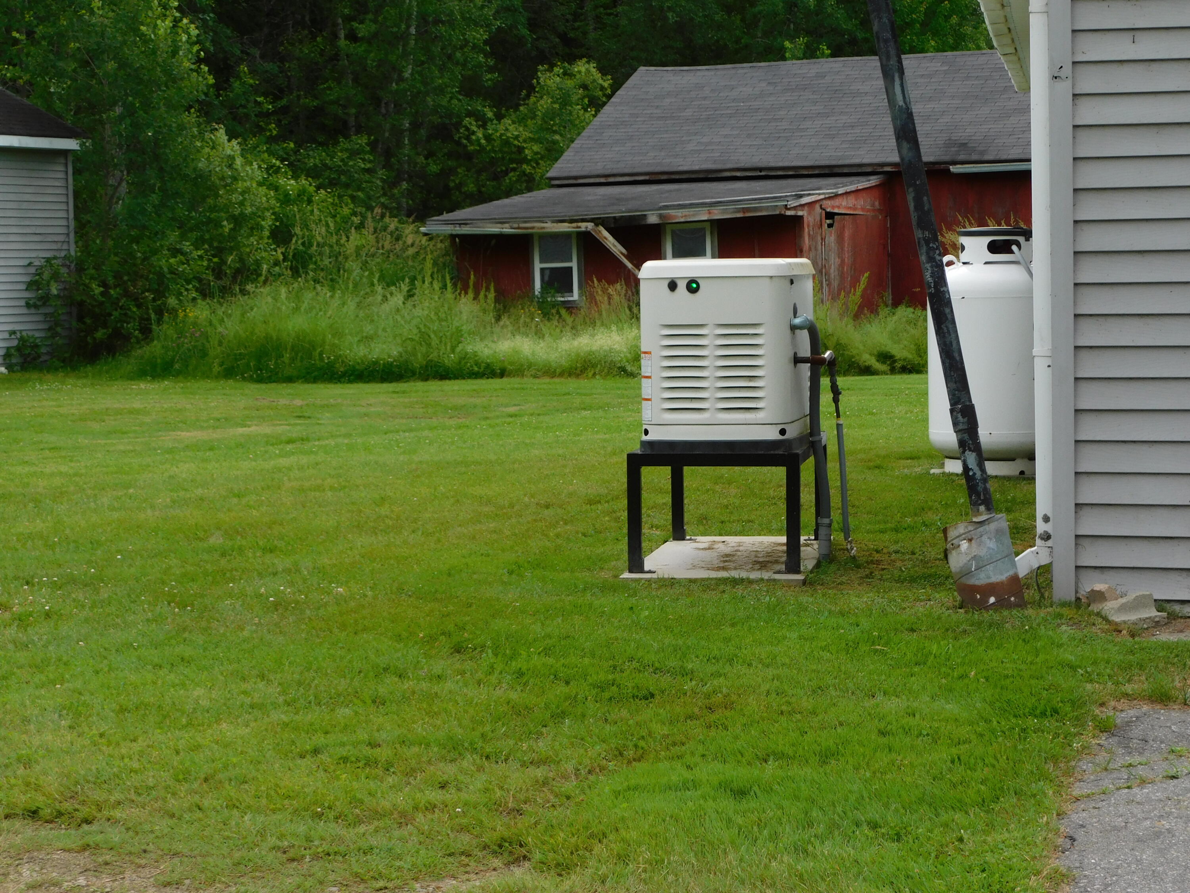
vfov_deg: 18.4
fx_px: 2750
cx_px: 595
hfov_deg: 24.4
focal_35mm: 80
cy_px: 446
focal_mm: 14.2
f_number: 4.4
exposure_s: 1/400
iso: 125
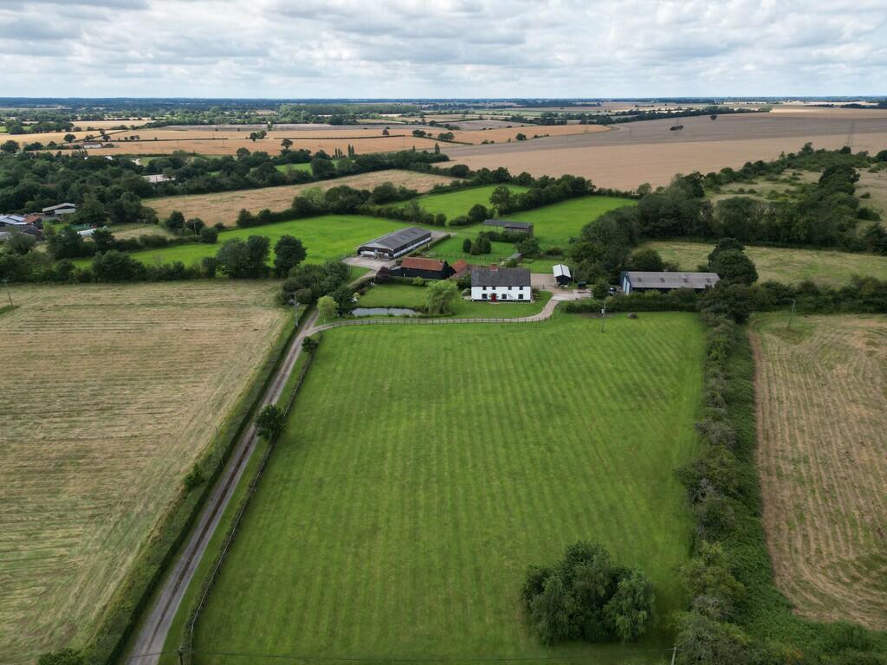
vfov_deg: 56.8
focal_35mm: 24
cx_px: 444
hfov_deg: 71.6
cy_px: 332
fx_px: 615
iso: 200
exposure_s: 1/2500
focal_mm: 6.72
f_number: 1.7
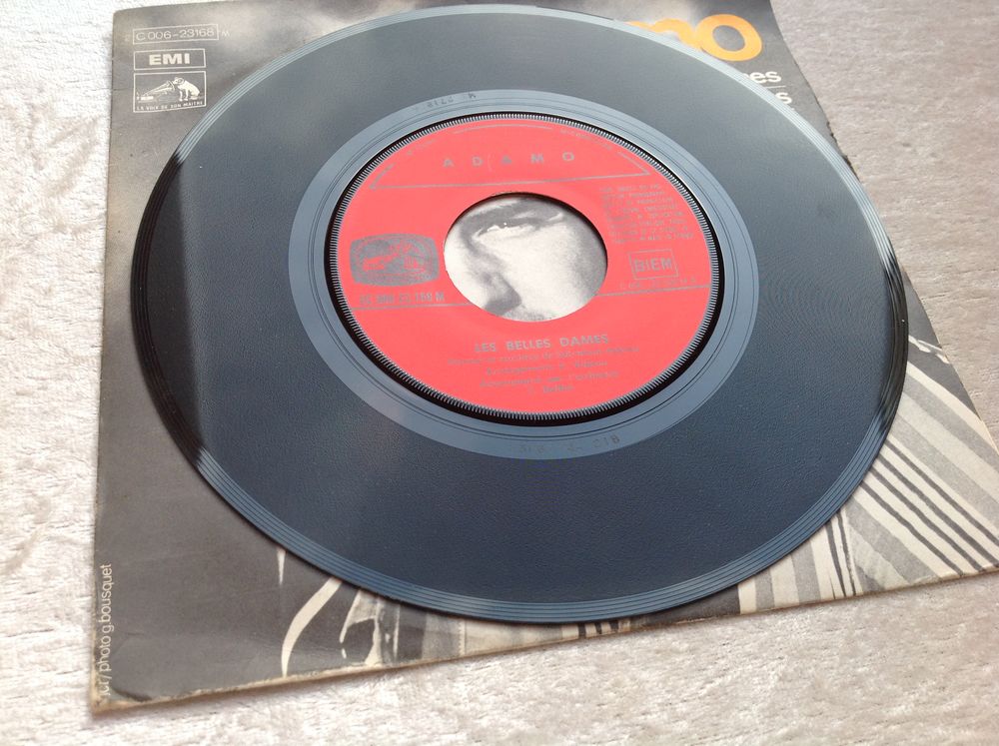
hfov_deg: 52.7
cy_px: 373
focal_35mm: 35
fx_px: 1009
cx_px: 500
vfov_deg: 40.6
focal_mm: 4.28
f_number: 2.4
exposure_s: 1/136
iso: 50
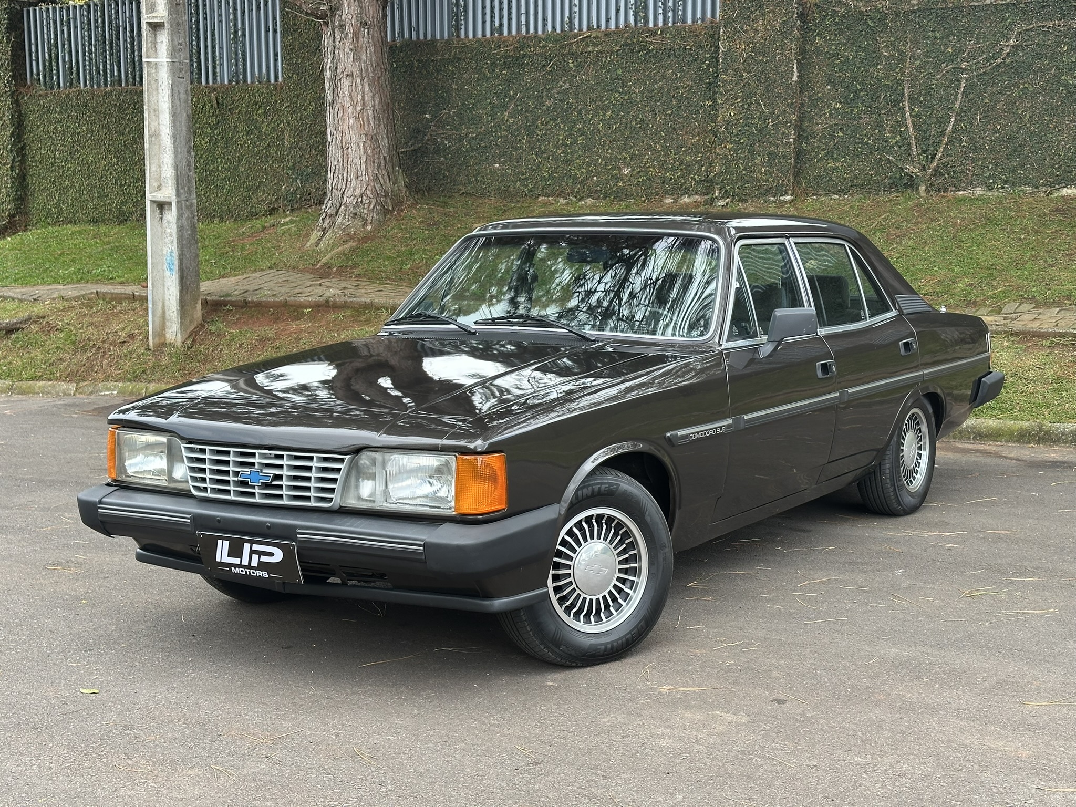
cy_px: 404
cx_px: 538
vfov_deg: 30.3
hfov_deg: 39.7
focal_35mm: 48
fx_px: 1492
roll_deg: -0.5
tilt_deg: -6.7
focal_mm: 6.86
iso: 80
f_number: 1.78
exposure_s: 1/172
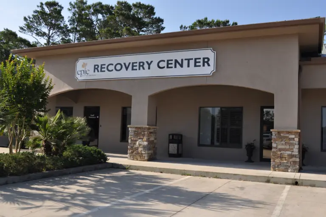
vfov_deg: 36.8
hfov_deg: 53.2
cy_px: 108
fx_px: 326
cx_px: 163
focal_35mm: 36
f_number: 9
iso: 200
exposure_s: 1/320
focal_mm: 24
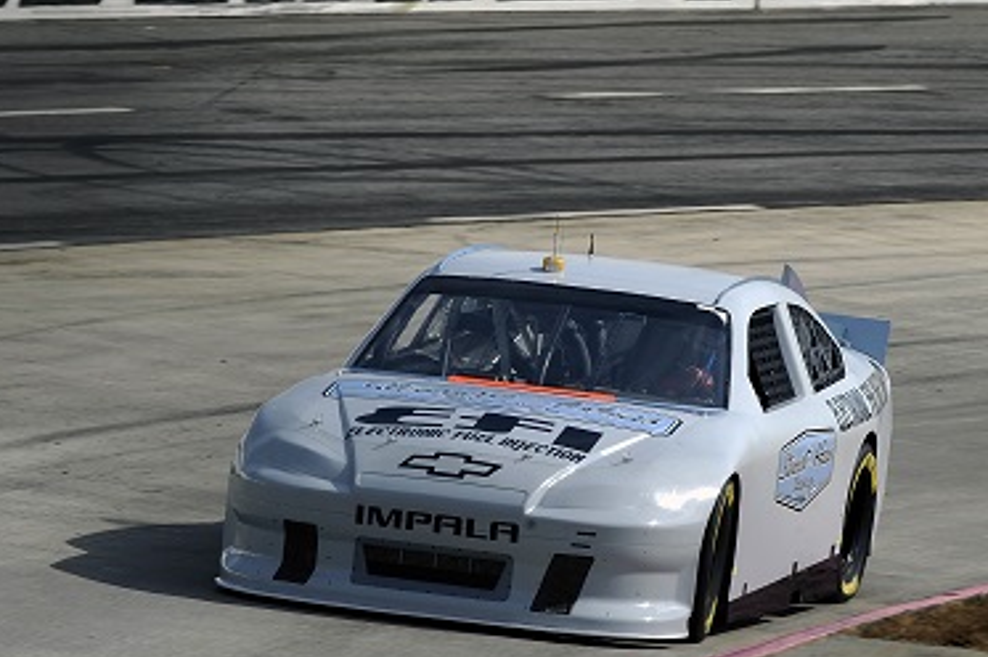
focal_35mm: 386
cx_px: 532
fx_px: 10584
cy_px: 269
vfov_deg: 3.6
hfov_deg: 5.3
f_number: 16
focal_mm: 300
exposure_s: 1/320
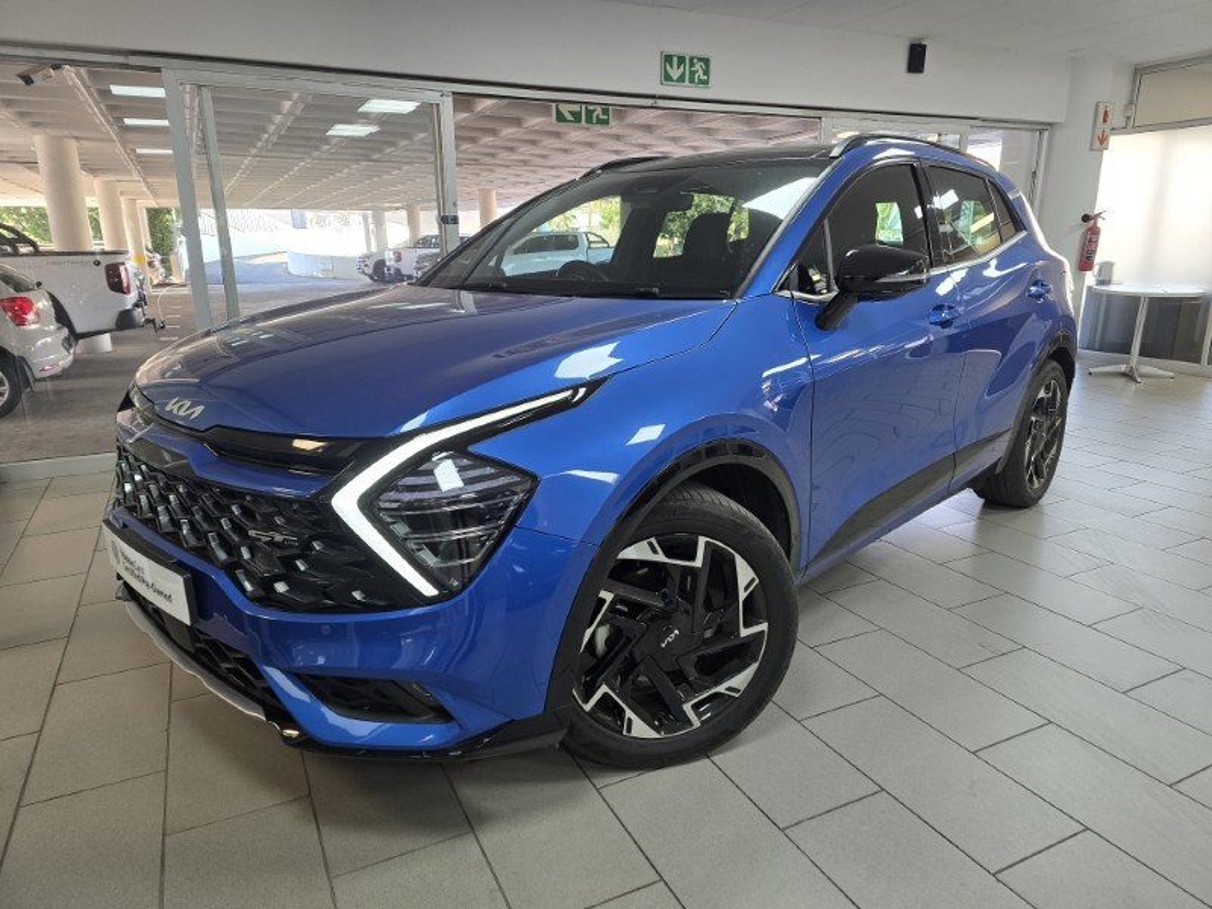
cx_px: 606
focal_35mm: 23
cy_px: 454
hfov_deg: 73.9
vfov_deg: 58.9
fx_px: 805
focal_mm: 6.3
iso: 80
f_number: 1.7
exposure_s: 1/72.5
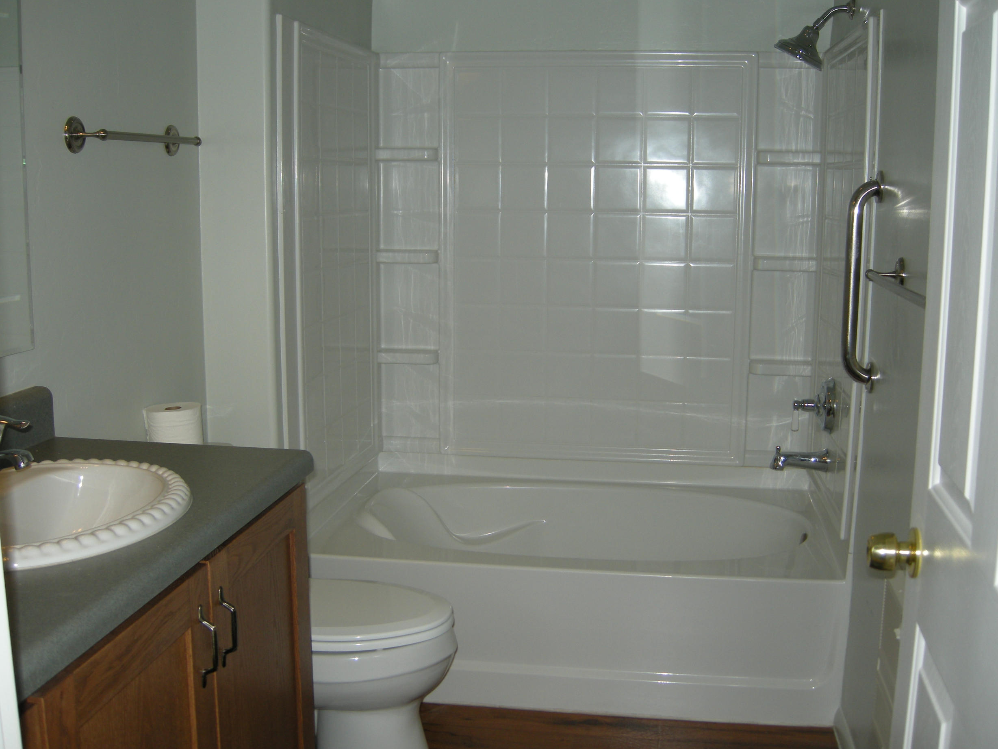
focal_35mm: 38
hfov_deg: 48.9
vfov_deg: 37.7
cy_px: 383
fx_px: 1096
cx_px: 539
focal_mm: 7.5
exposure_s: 1/60
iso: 64
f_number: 2.7
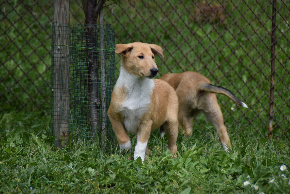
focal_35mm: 300
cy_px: 97
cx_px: 145
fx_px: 2417
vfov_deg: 4.6
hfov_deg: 6.9
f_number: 6.3
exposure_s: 1/1000
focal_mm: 200
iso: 450
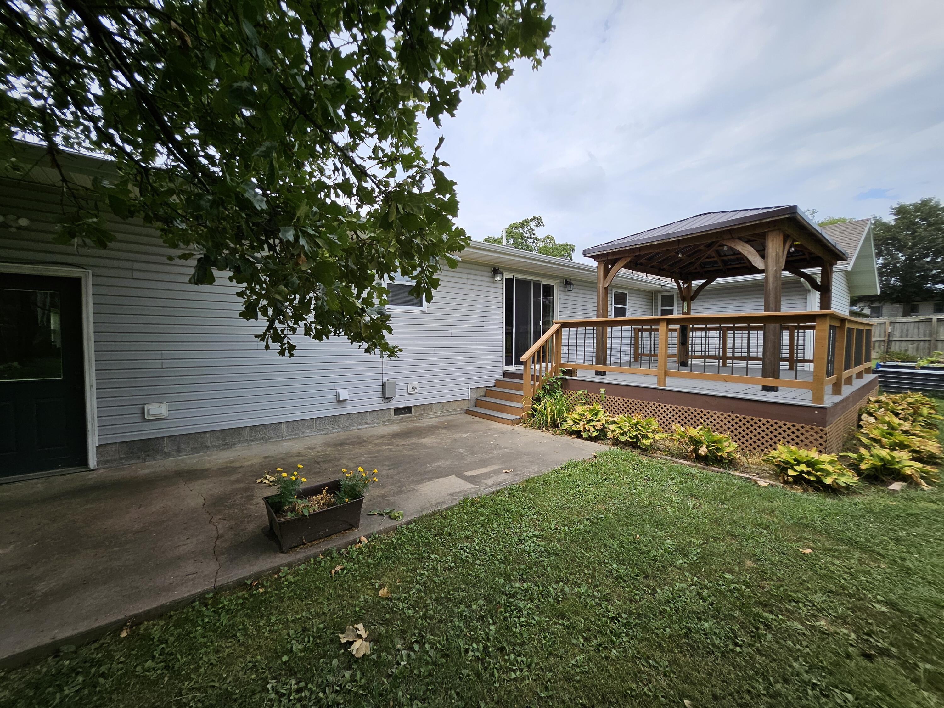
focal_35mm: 13
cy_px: 354
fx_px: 355
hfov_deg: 106.2
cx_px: 472
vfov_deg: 89.9
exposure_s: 1/1129
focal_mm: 1.74
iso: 32
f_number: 2.2
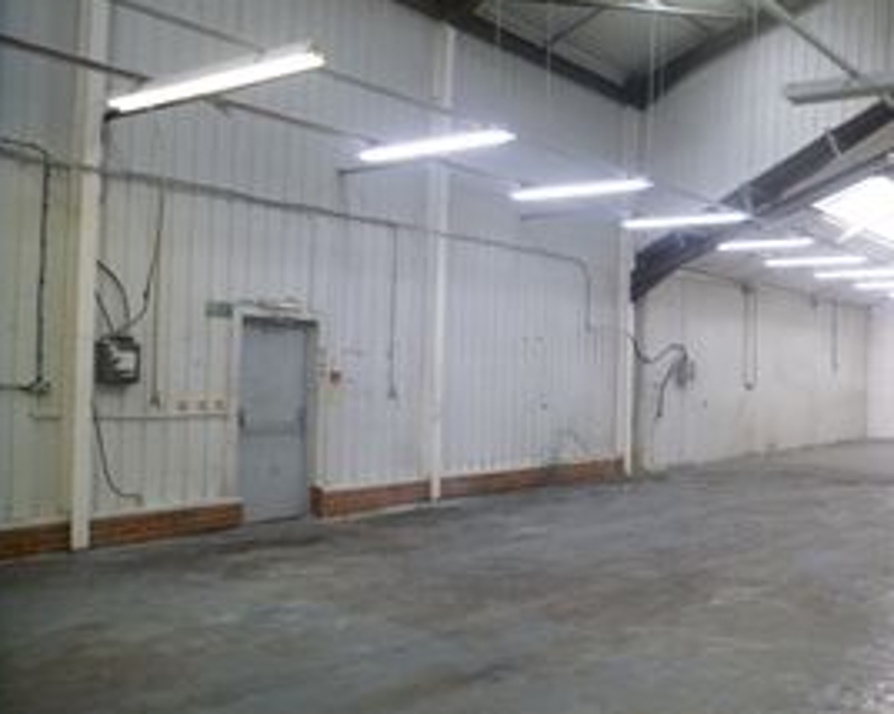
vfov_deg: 42.2
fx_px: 925
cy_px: 357
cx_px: 654
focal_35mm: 35
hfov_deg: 49.8
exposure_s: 1/60
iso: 400
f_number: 3.3
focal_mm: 4.3
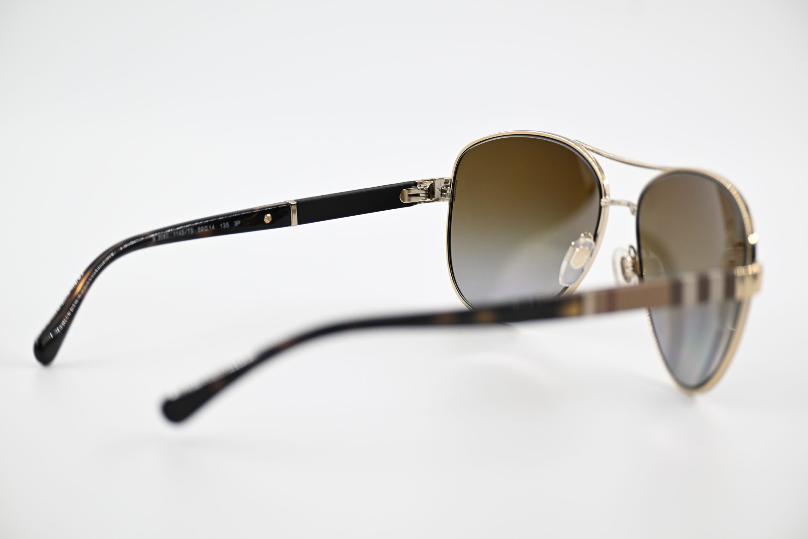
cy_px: 270
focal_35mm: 105
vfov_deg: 13.0
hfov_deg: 19.5
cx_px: 404
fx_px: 2357
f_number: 4.8
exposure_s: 1/400
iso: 400
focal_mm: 70
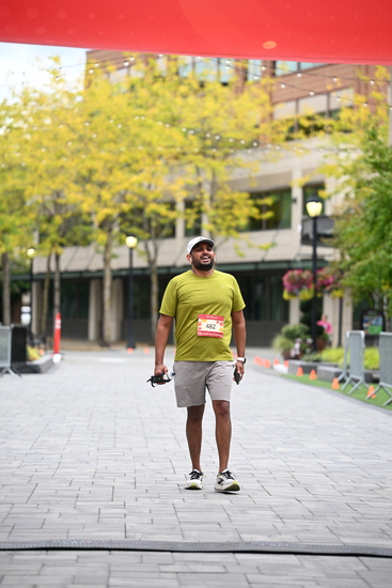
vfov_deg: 17.1
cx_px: 196
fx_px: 1959
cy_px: 294
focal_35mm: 120
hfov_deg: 11.4
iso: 400
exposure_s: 1/1250
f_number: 2.8
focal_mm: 120
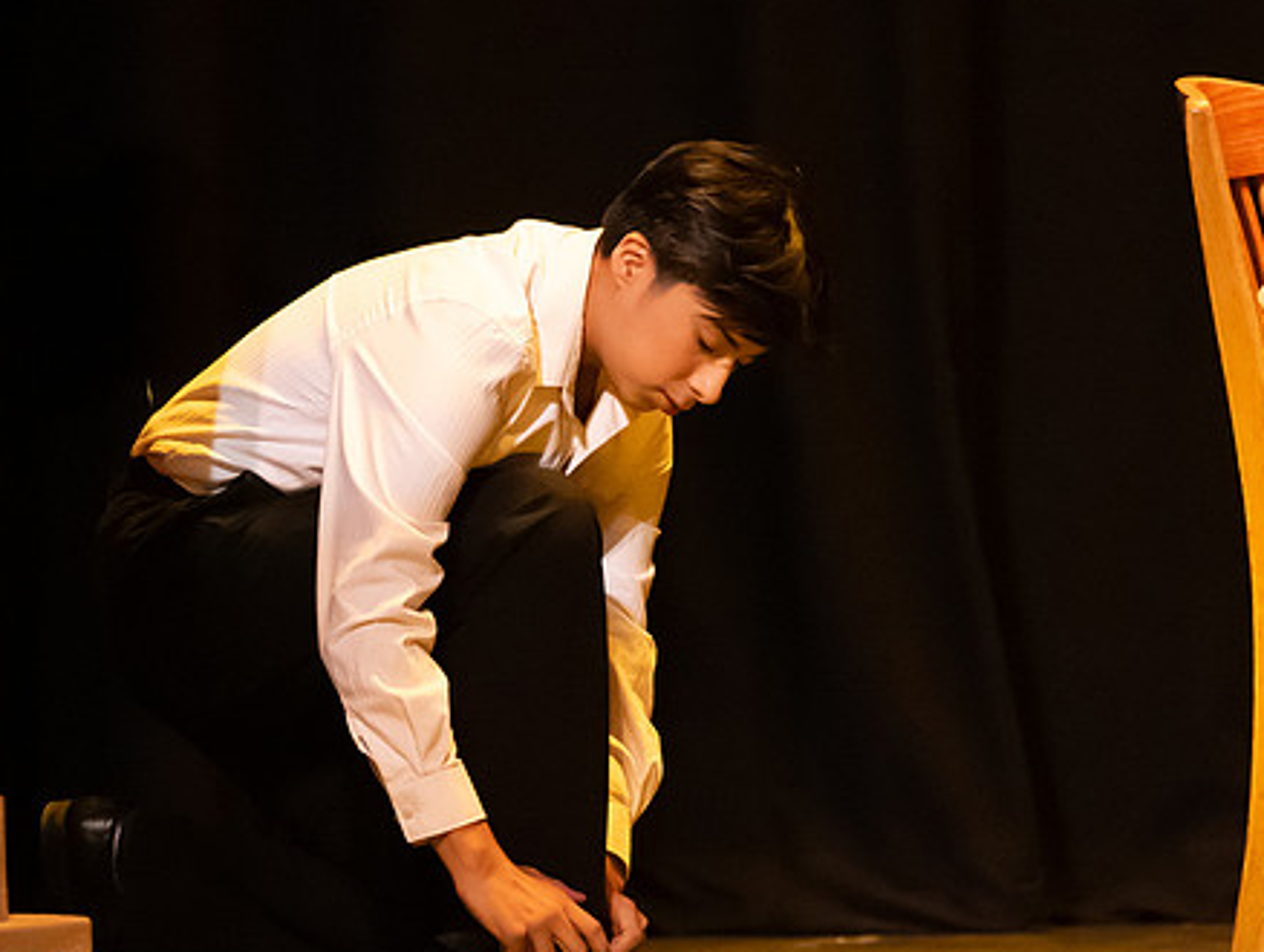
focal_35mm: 708
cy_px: 537
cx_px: 848
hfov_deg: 2.8
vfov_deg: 2.1
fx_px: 25895
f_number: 2.8
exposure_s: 1/400
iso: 12800
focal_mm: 300
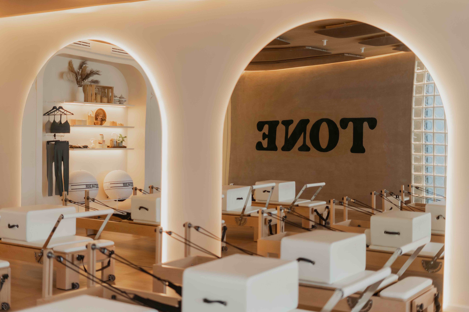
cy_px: 156
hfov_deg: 39.6
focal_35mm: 50
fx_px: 651
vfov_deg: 27.0
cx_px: 234
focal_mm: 50
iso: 500
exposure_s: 1/250
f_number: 1.8
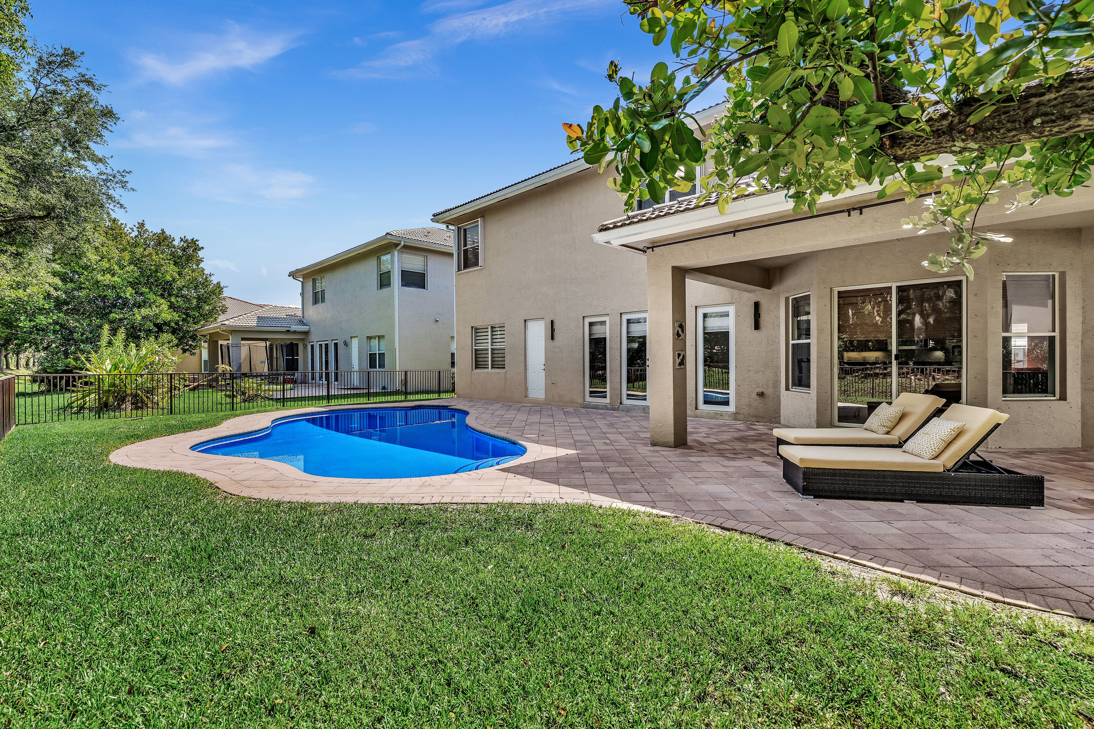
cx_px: 547
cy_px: 364
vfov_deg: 73.7
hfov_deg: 96.7
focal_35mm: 16
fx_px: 486
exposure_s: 1/400
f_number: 8
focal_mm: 16
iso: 200
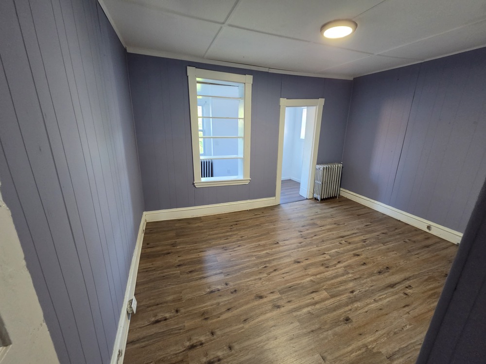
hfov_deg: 106.2
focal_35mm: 13
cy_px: 182
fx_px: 183
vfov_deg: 89.9
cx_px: 243
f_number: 2.2
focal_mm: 2.2
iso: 400
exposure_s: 1/60
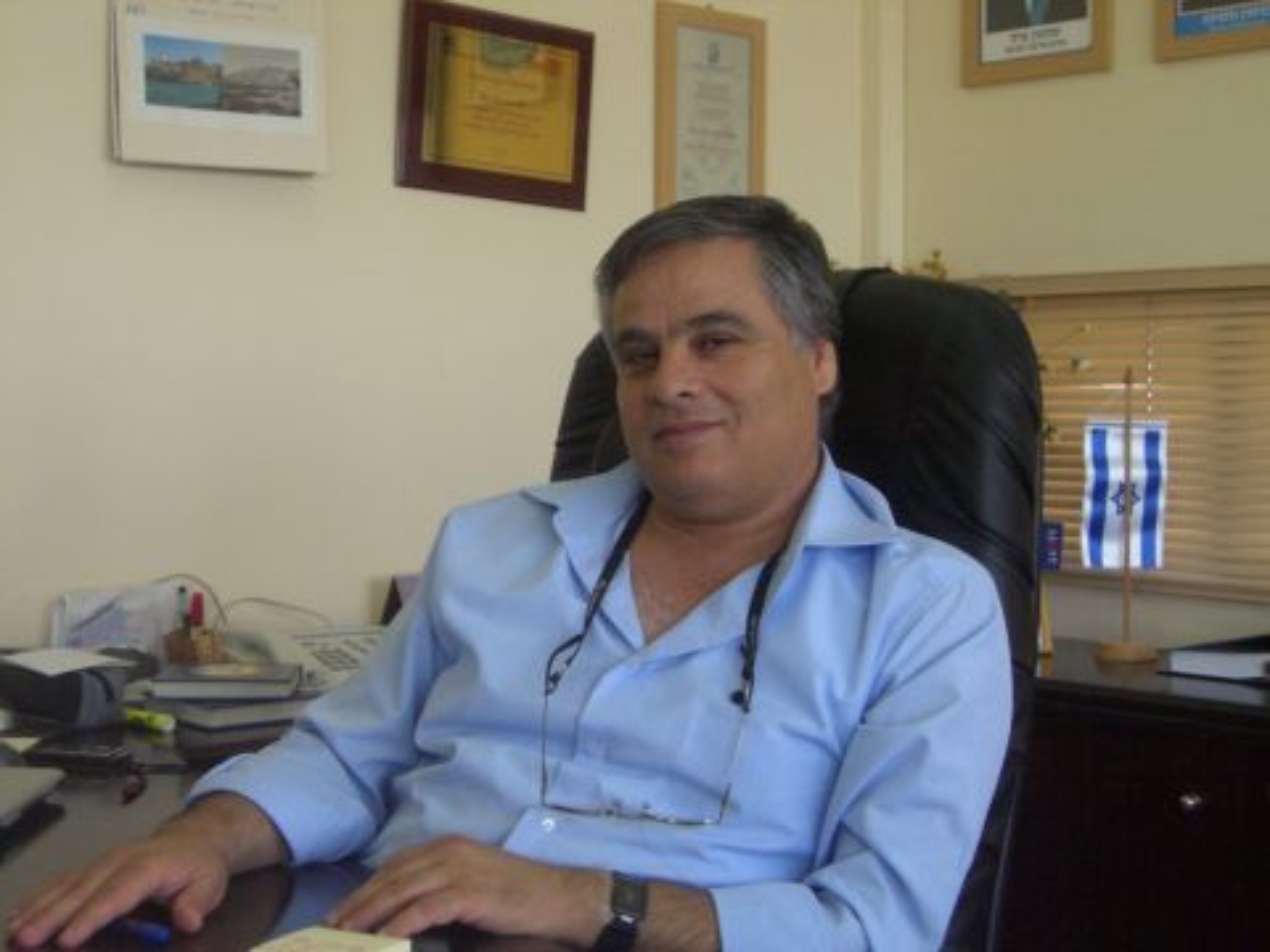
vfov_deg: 26.6
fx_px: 2018
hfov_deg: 34.9
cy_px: 476
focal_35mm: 55
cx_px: 635
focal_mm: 9
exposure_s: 1/125
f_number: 3.3
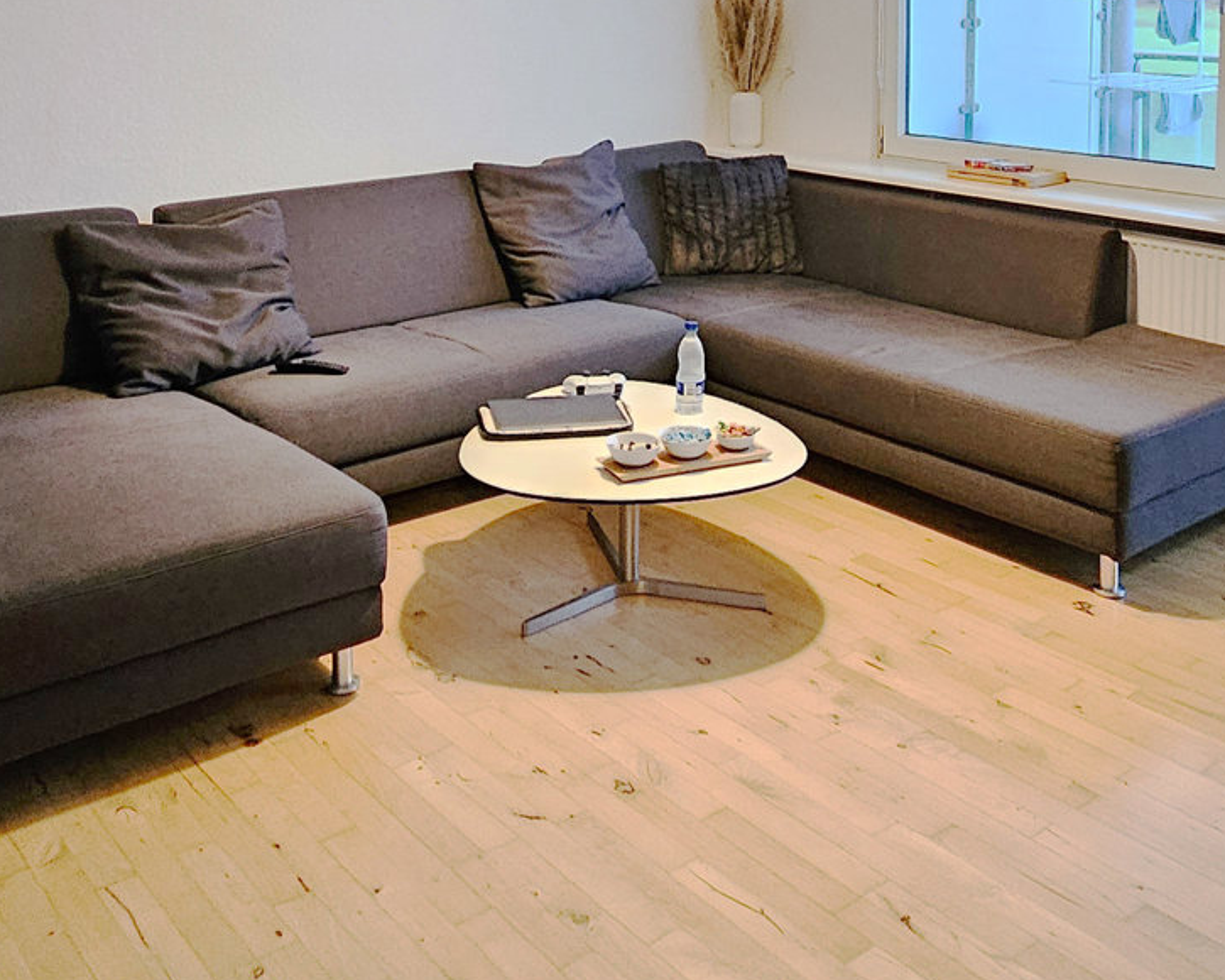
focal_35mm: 35
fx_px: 1269
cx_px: 627
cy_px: 68
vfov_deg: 38.8
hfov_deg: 51.5
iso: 640
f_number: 2.2
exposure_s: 1/25
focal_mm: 2.2
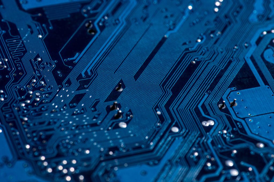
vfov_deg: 13.0
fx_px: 799
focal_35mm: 105
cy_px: 91
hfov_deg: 19.5
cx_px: 137
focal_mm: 105
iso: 100
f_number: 18
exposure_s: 1/160
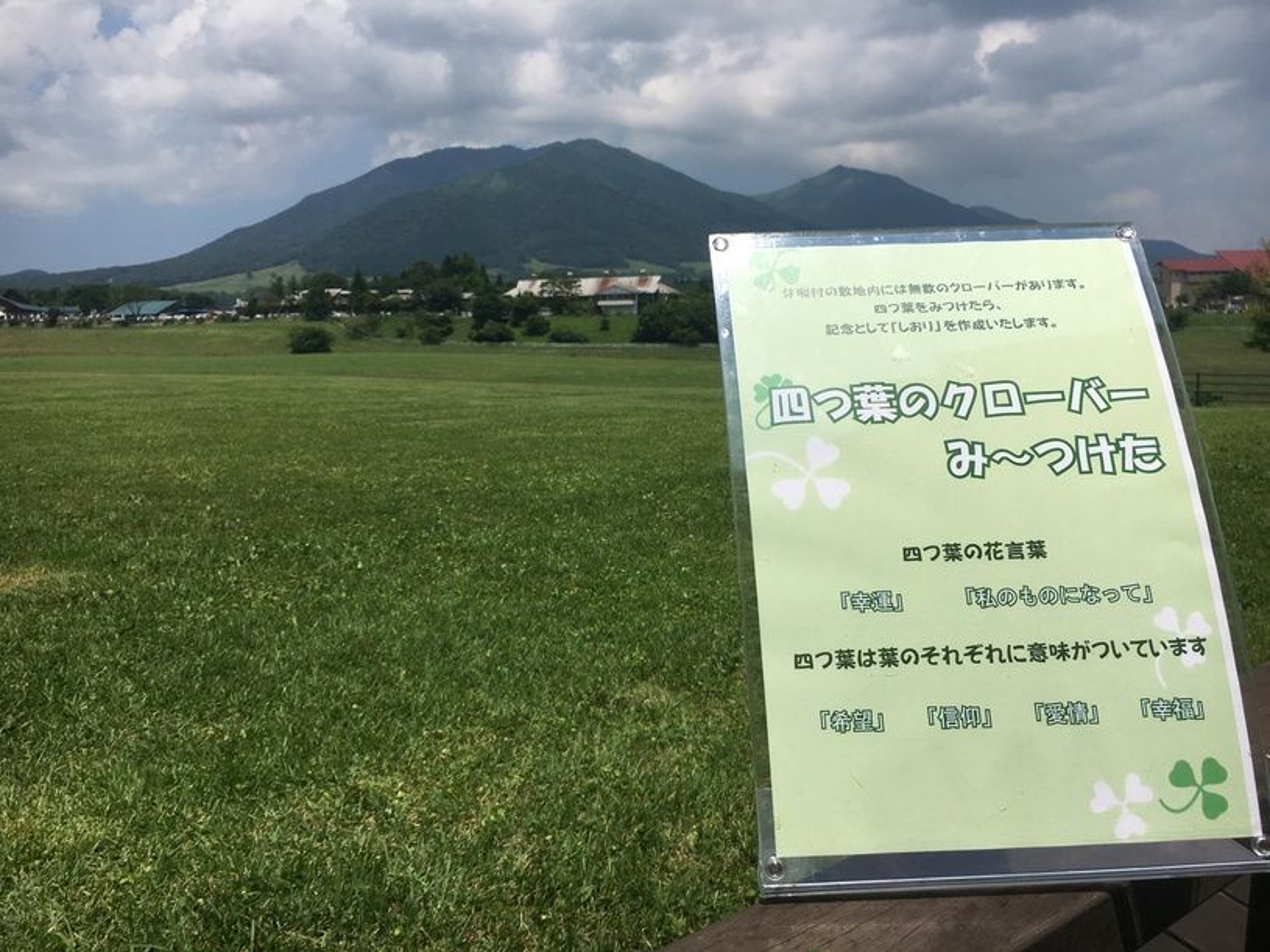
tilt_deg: -7.5
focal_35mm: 29
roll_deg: +0.9
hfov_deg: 61.7
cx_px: 635
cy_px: 476
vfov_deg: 48.2
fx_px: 1064
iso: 25
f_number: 2.2
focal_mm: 4.15
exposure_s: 1/3663
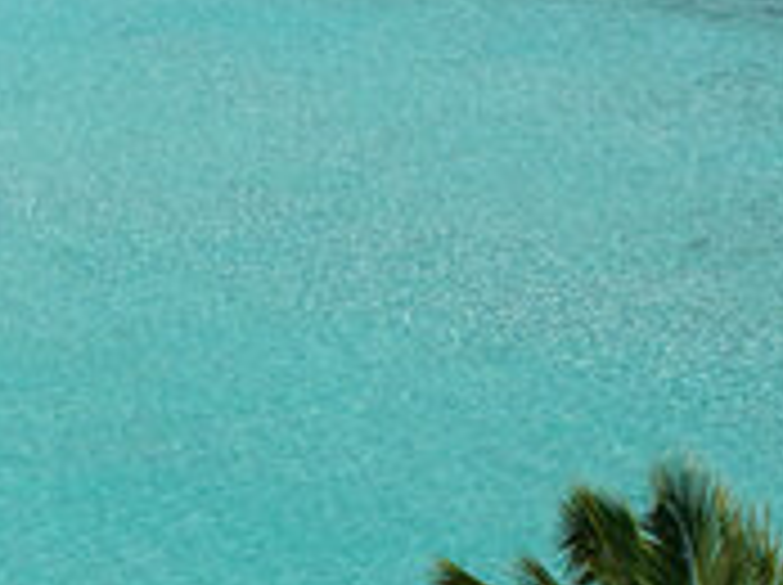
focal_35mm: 258
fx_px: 5828
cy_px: 90
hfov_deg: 7.5
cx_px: -558
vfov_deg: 5.7
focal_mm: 19.35
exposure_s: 1/3200
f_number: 2.8
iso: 125
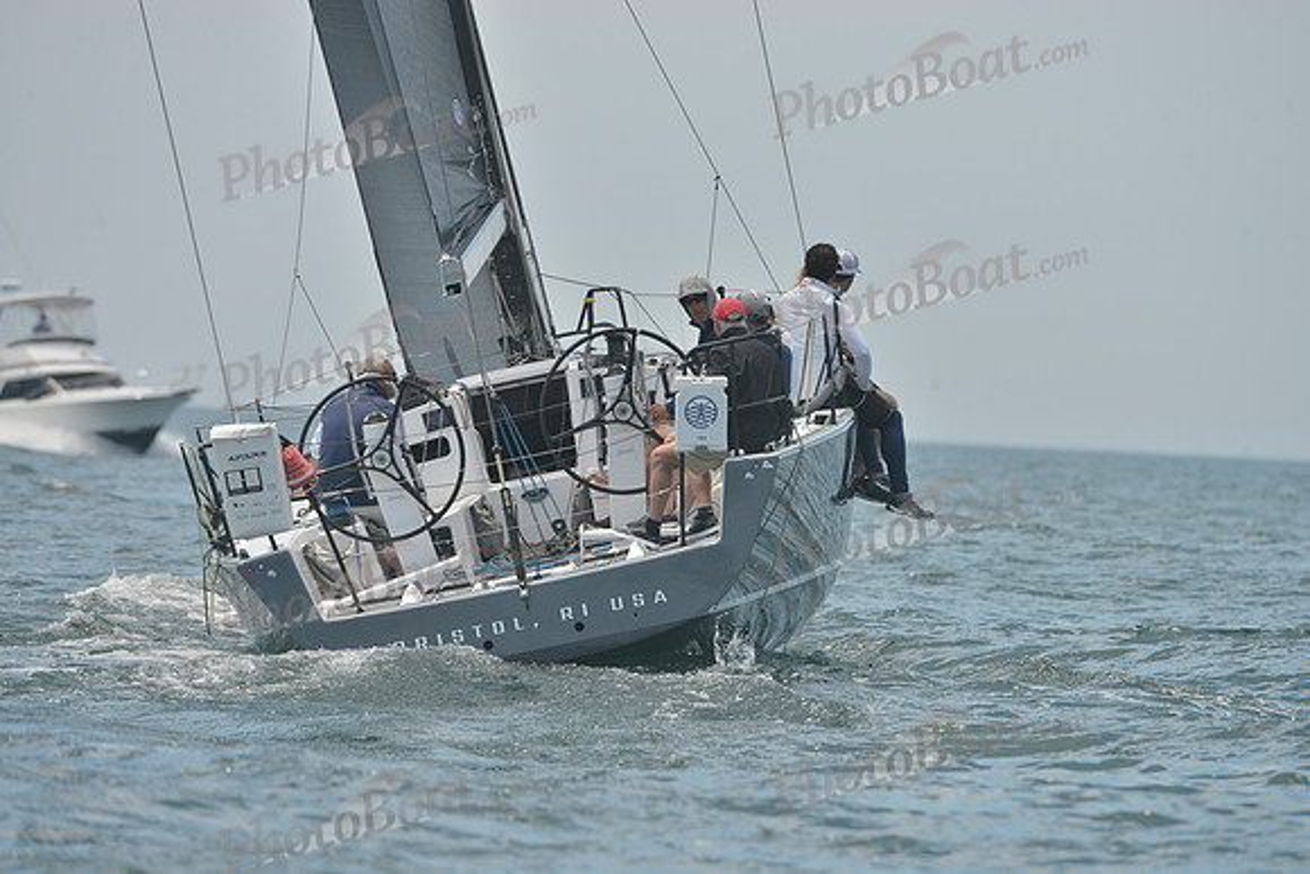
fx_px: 11283
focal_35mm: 310
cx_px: 655
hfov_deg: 6.6
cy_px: 437
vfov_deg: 4.4
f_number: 8
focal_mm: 310
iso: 280
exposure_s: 1/800
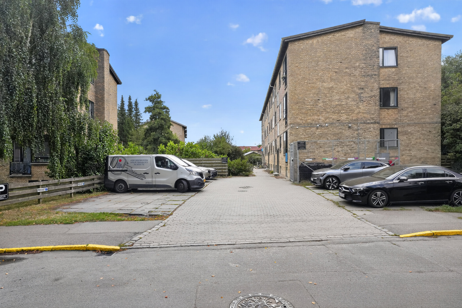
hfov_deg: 78.6
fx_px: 282
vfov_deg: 57.2
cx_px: 231
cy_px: 154
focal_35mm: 22
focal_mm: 22
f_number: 8
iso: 400
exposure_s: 1/320
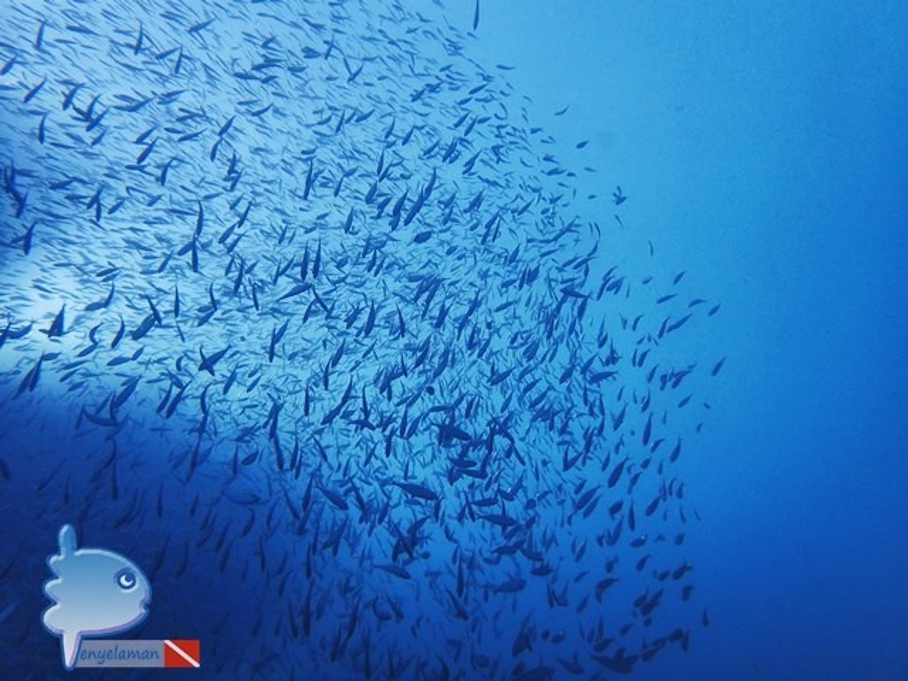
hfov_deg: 69.4
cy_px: 340
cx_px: 454
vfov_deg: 54.9
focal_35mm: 25
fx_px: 656
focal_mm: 4.5
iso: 100
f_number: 8
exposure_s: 1/200
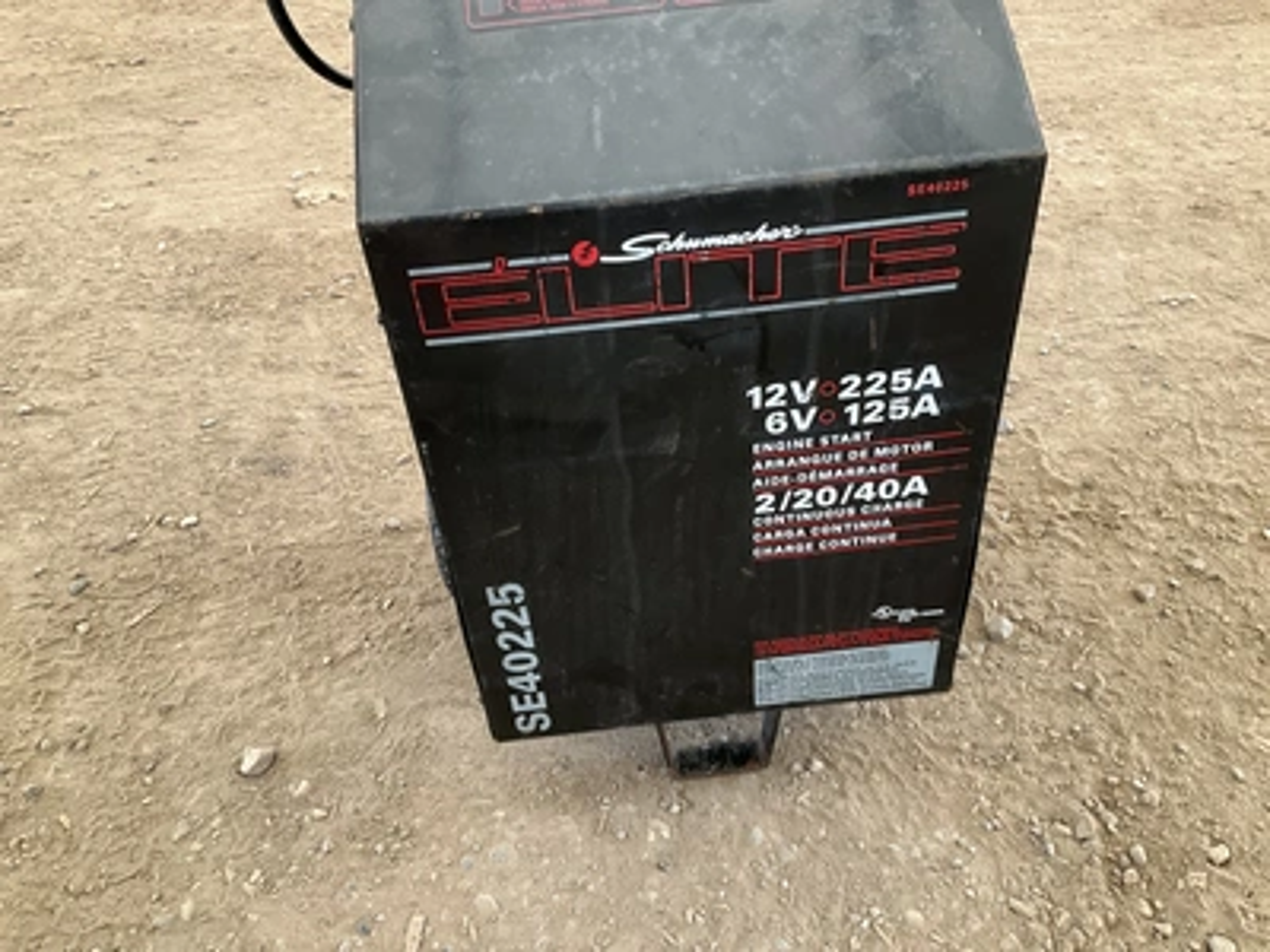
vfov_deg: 48.2
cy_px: 476
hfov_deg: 61.7
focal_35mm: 29
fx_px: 1064
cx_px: 635
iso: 64
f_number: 1.8
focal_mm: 3
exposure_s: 1/81
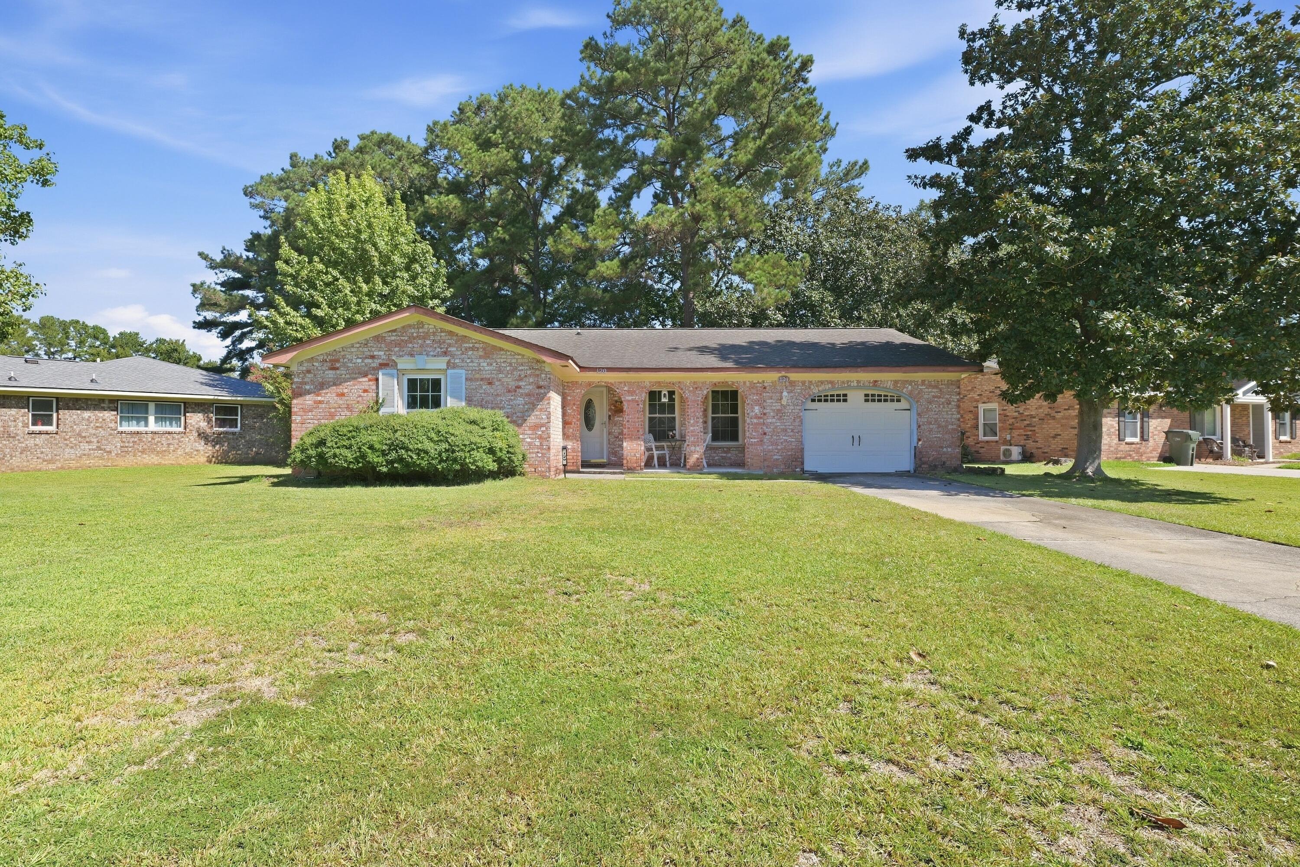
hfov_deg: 93.3
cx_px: 650
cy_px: 434
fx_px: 614
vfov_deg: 70.4
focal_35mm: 17
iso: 500
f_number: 10
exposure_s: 1/320
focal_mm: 17
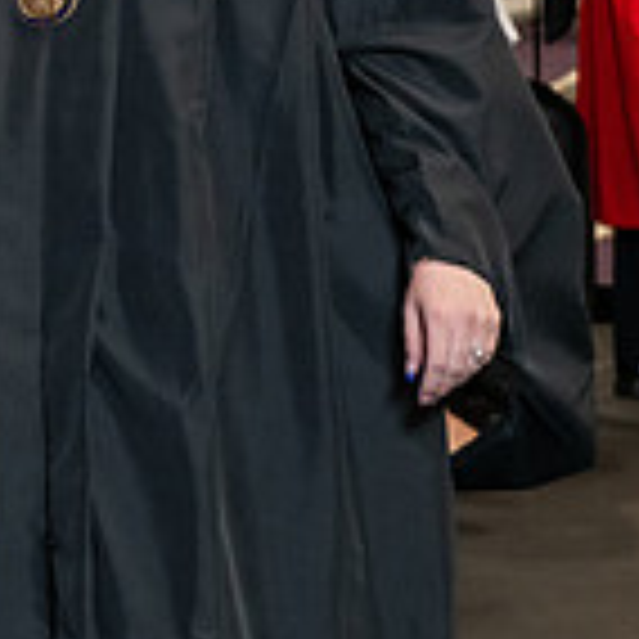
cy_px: -133
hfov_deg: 8.0
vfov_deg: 8.1
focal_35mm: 215
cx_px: -234
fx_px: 4490
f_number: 5
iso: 2500
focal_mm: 62
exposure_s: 1/200
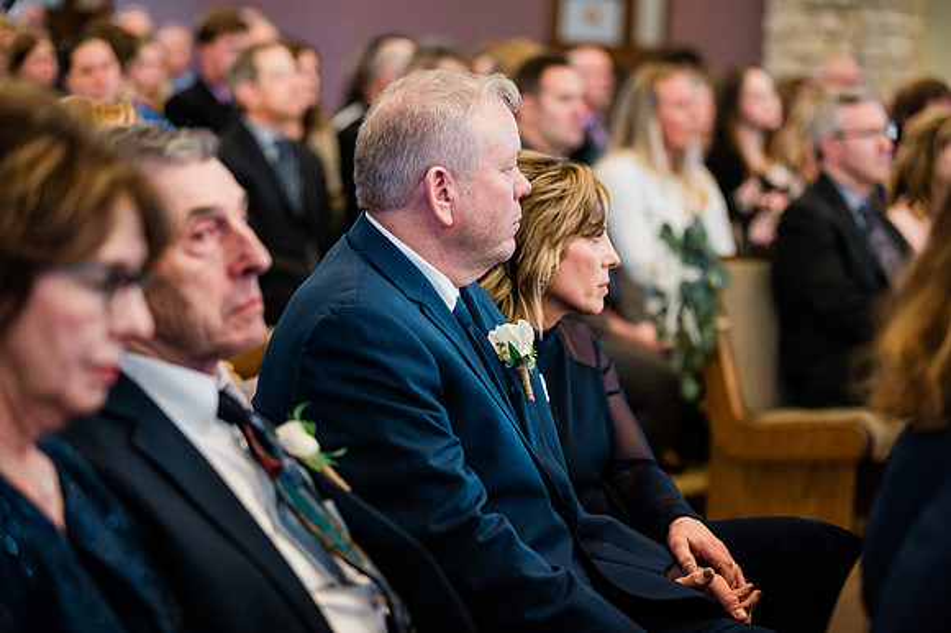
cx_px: 476
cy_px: 316
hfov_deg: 20.4
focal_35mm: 100
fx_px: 2640
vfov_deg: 13.7
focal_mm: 100
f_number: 2.8
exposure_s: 1/250
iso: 1000
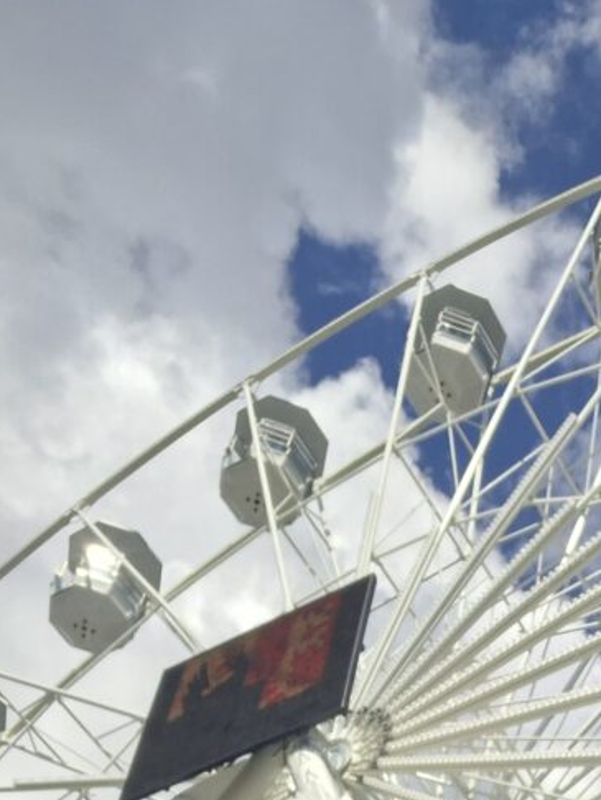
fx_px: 1712
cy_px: 1141
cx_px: 673
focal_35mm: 74
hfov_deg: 19.1
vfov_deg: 22.4
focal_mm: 3.18
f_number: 2.2
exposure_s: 1/1305
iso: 40
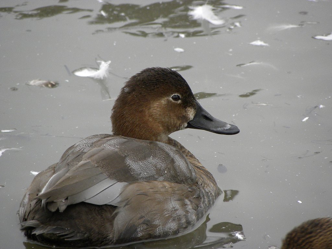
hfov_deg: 3.2
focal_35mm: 624
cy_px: 124
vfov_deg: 2.4
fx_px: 5985
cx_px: 166
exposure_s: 1/143
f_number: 5
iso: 163
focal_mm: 110.4
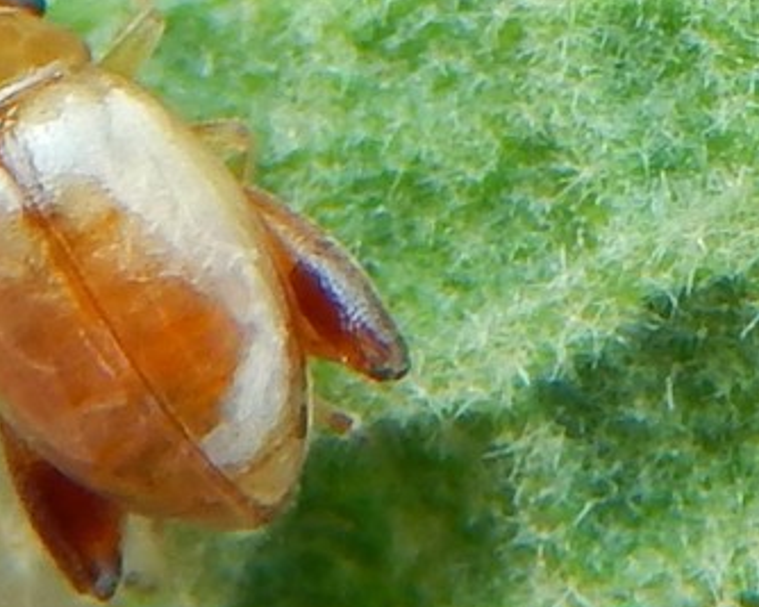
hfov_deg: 9.1
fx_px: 4761
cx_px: 42
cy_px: 132
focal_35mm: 212
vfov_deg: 7.3
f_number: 4.3
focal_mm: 15.3
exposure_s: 1/160
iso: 125
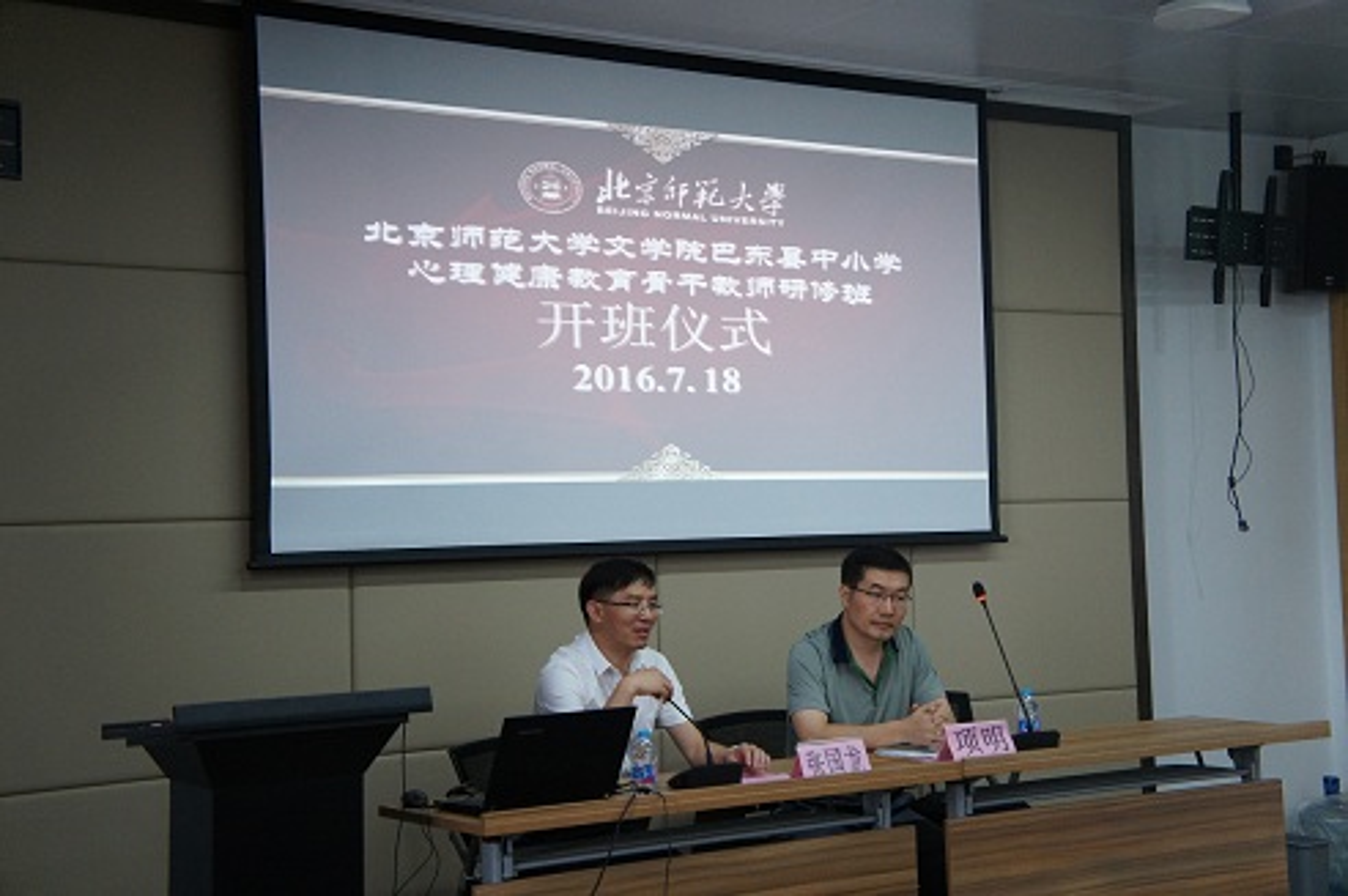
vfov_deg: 25.0
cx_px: 674
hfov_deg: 36.9
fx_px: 2020
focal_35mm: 54
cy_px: 448
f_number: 4.5
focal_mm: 36
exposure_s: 1/125
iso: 1600
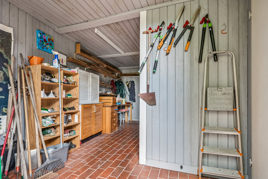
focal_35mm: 16
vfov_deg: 72.1
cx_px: 134
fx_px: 123
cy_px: 90
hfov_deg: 95.0
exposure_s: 1/25
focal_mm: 16.5
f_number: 6.3
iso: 800
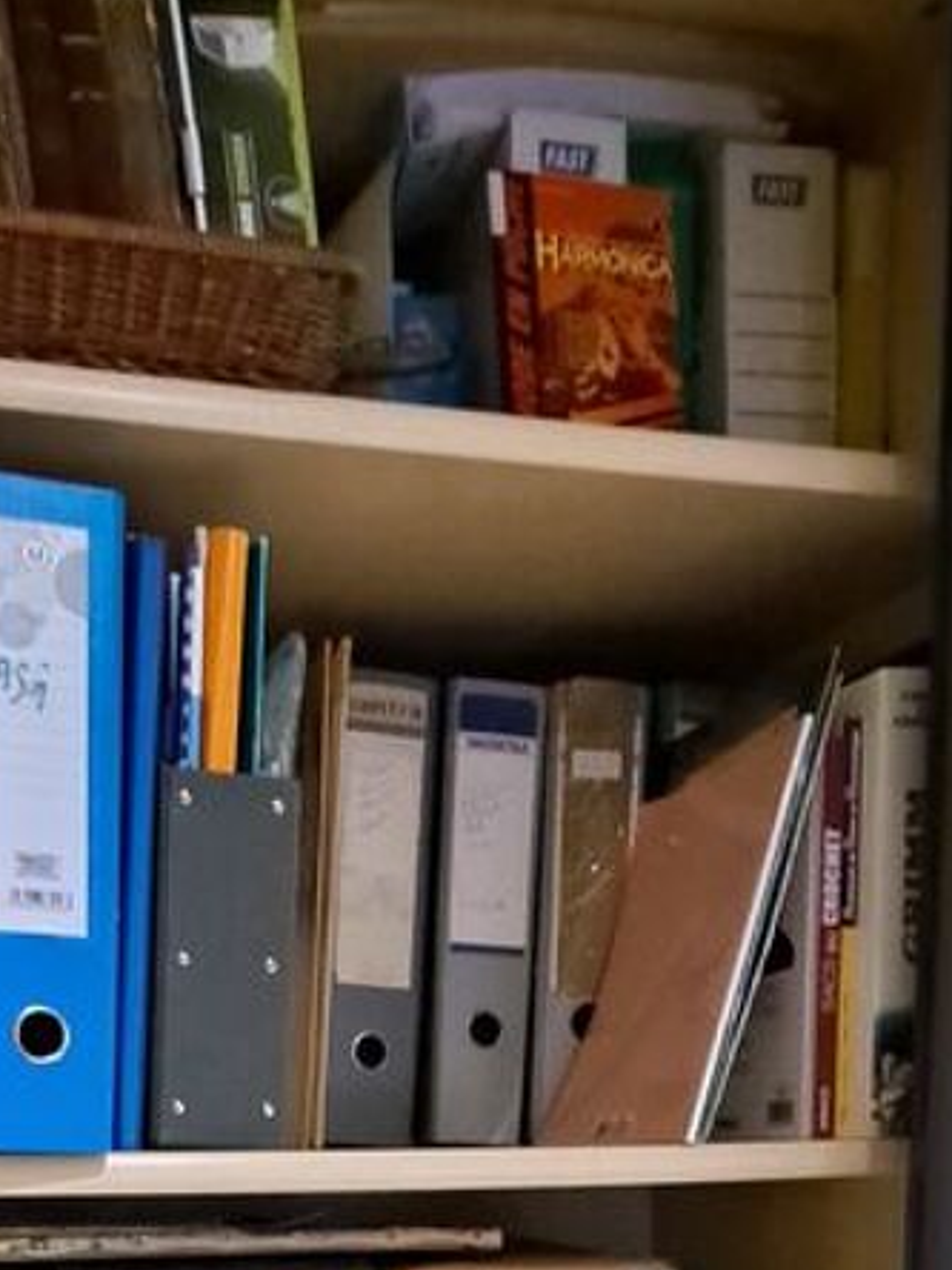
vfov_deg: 39.6
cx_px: 306
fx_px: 1430
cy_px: 1380
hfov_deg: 36.4
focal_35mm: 39
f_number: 2.2
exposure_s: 1/25
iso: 500
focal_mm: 1.74
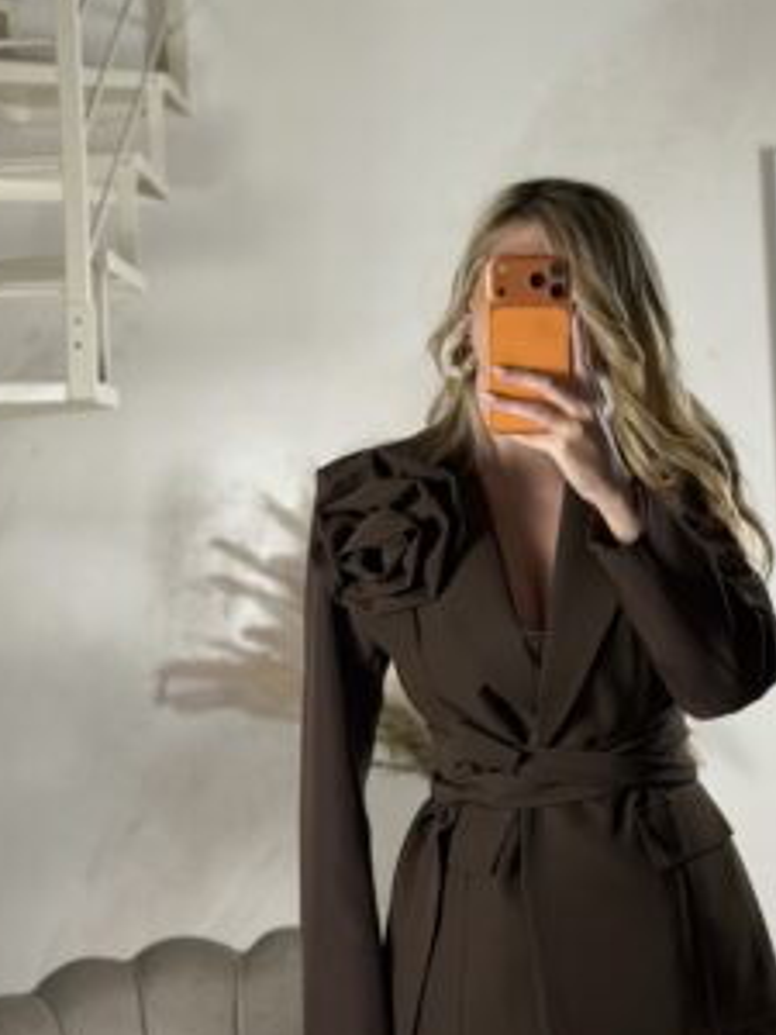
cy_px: 614
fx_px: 1913
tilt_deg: -6.3
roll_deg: +2.3
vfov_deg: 30.2
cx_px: 410
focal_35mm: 64
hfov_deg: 22.9
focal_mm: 6.76
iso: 64
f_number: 1.78
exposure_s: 1/50
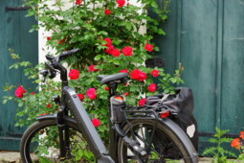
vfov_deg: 24.5
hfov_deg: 35.9
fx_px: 373
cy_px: 102
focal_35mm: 55
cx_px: 164
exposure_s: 1/60
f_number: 6.3
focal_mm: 35
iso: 100
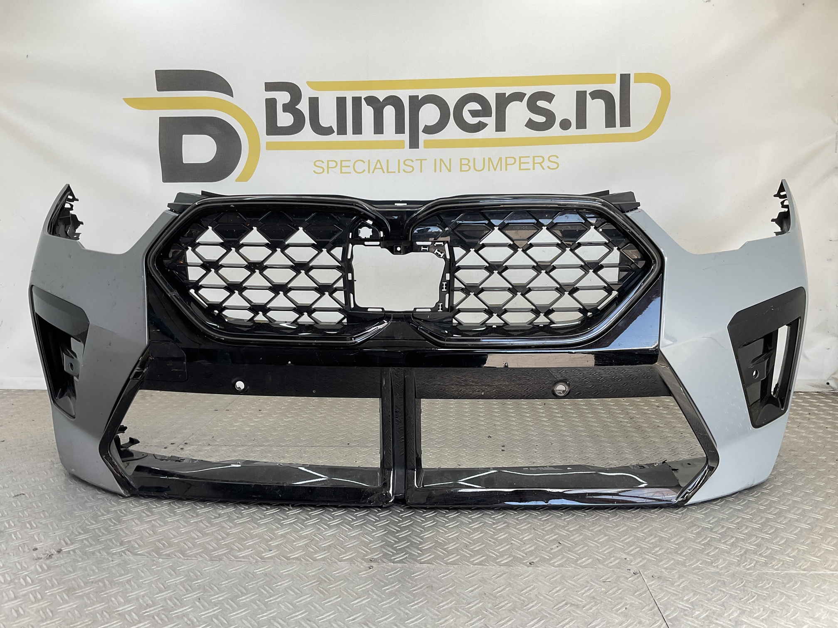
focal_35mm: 29
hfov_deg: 61.7
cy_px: 314
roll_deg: -0.3
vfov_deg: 48.2
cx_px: 419
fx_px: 702
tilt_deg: -8.7
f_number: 1.8
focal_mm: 3
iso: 16
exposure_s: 1/140
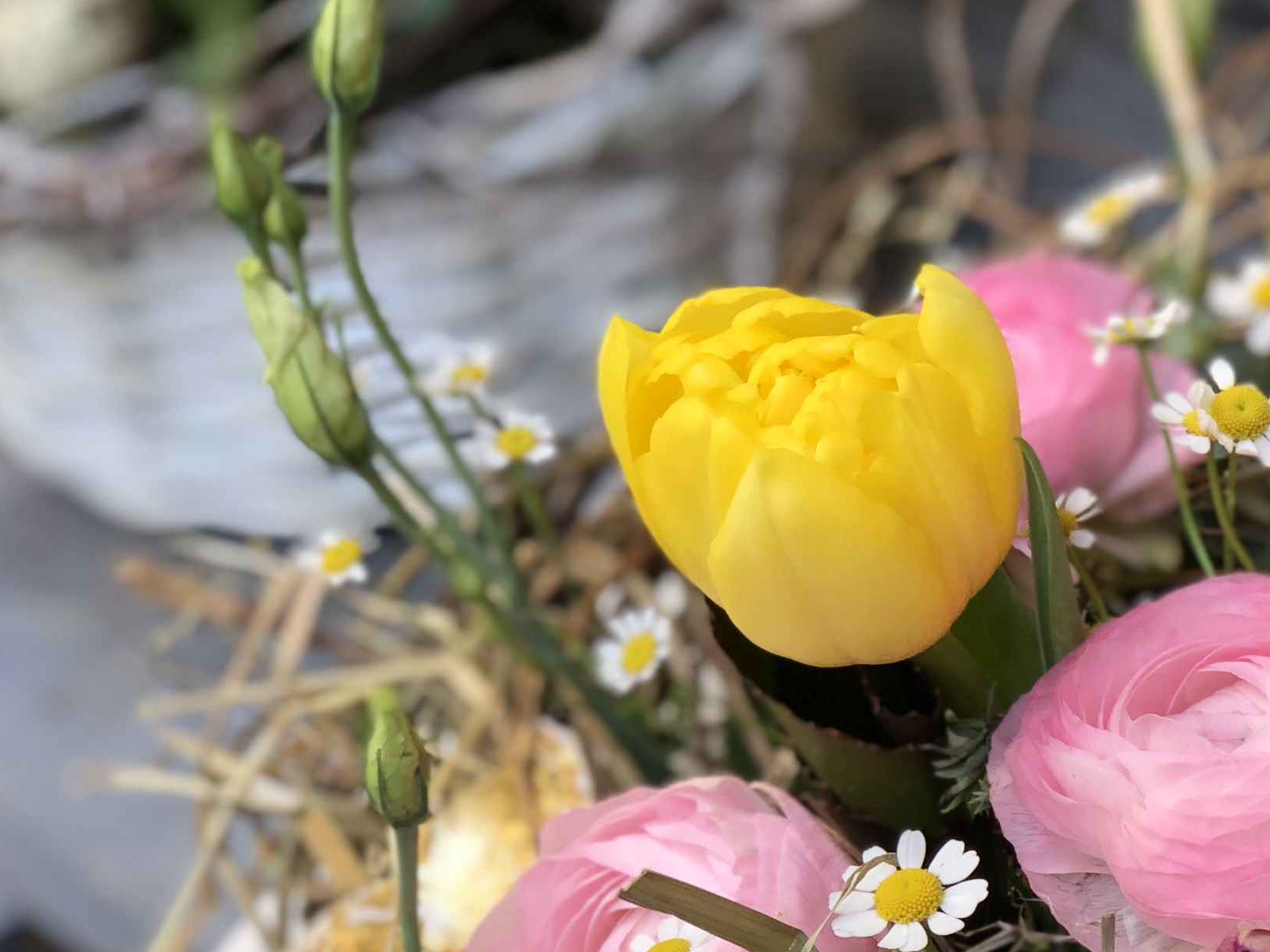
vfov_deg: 11.5
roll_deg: +1.6
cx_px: 1404
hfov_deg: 15.0
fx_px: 4697
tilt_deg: -41.4
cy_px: 878
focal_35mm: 128
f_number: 2.4
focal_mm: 6
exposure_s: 1/33
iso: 32
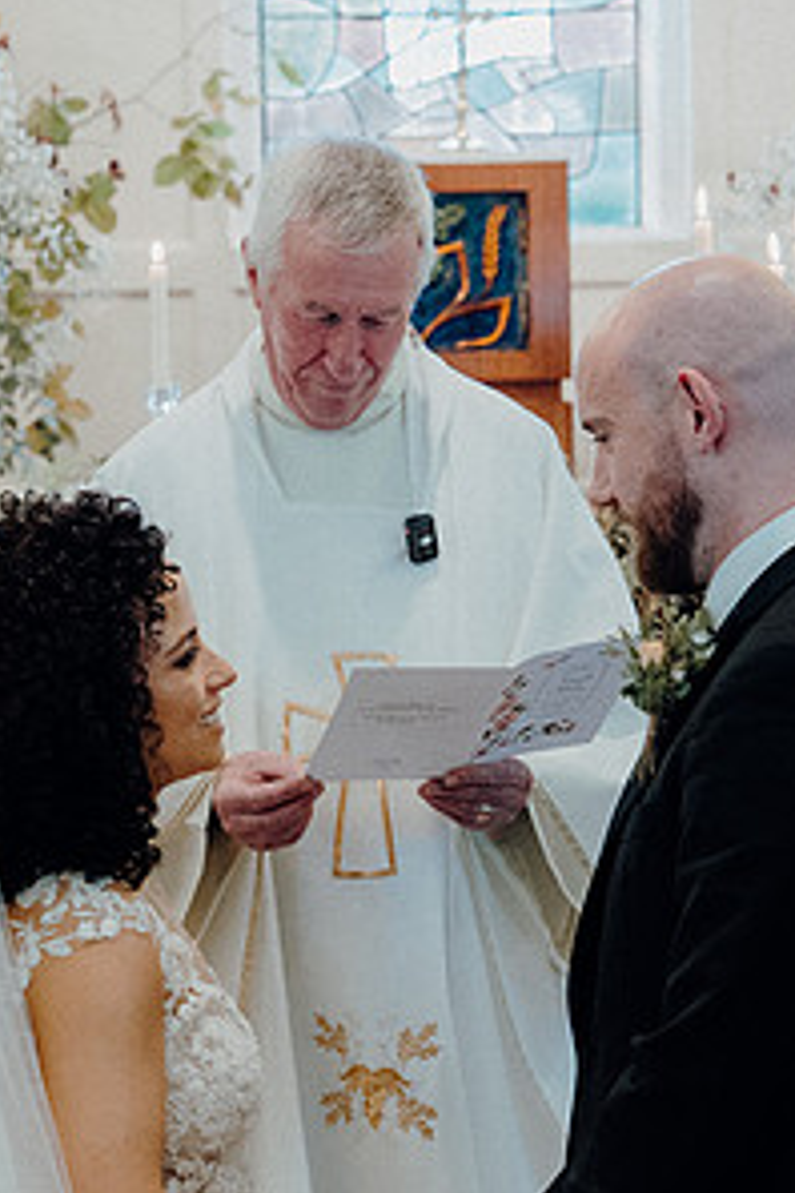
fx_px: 4140
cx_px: 446
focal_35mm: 125
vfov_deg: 16.4
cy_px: 753
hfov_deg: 11.0
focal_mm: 43
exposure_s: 1/160
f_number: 3.5
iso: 2500
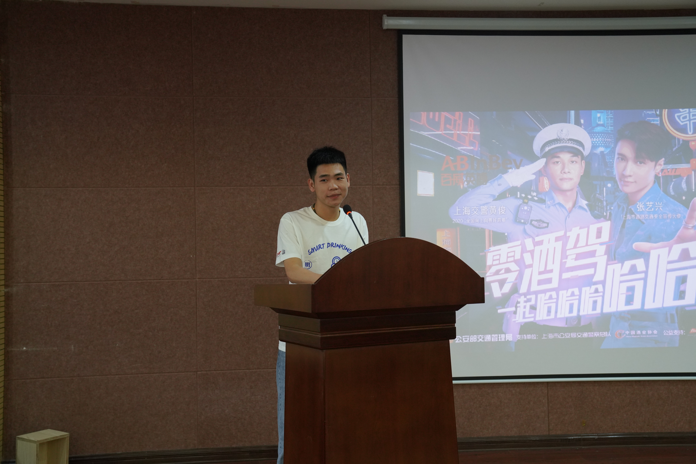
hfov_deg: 44.5
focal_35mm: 44
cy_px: 232
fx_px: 851
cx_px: 348
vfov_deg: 30.5
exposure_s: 1/160
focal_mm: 44
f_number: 4
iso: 2500
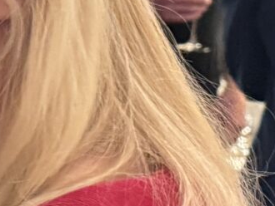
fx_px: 1479
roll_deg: +0.6
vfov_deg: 8.0
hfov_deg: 8.7
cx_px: -564
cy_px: 46
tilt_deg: -8.8
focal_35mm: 186
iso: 800
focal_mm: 6.76
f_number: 1.78
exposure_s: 1/25
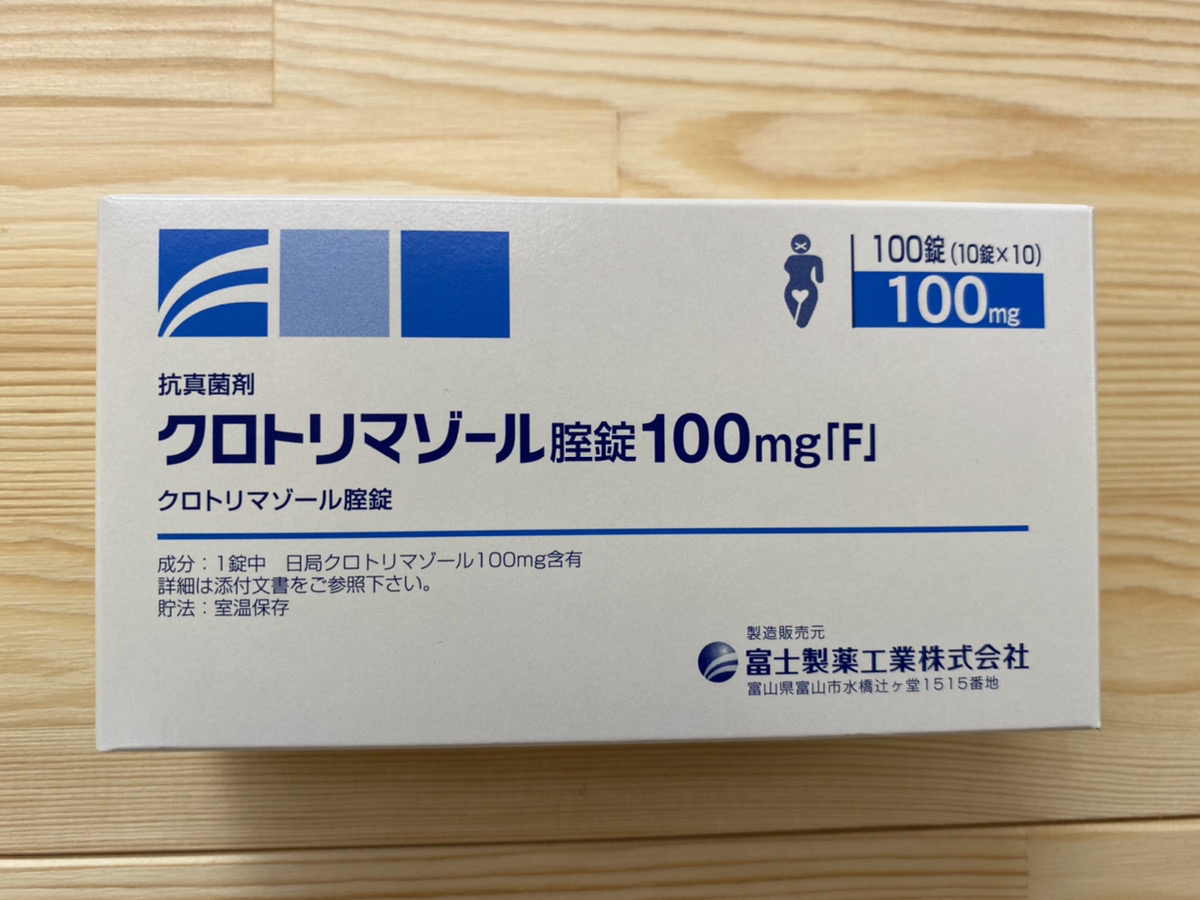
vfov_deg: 53.1
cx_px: 600
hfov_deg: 67.3
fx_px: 901
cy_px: 450
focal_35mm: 26
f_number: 1.8
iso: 32
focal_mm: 4.25
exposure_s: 1/262
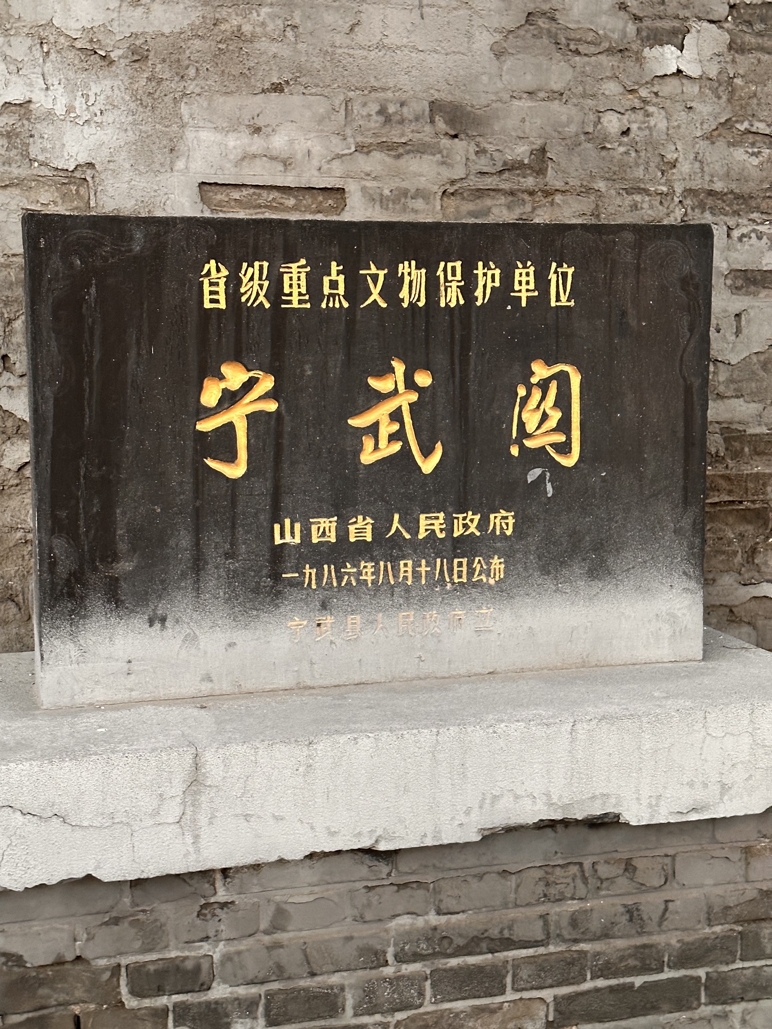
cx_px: 386
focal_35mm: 48
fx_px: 1427
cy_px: 514
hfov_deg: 30.3
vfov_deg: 39.7
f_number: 1.78
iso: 500
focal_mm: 6.86
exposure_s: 1/25
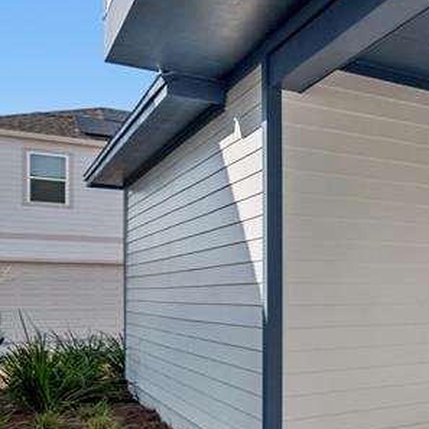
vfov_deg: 38.1
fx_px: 617
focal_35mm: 44
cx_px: 693
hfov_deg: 25.1
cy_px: 269
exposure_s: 1/500
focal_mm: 10
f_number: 7.1
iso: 100
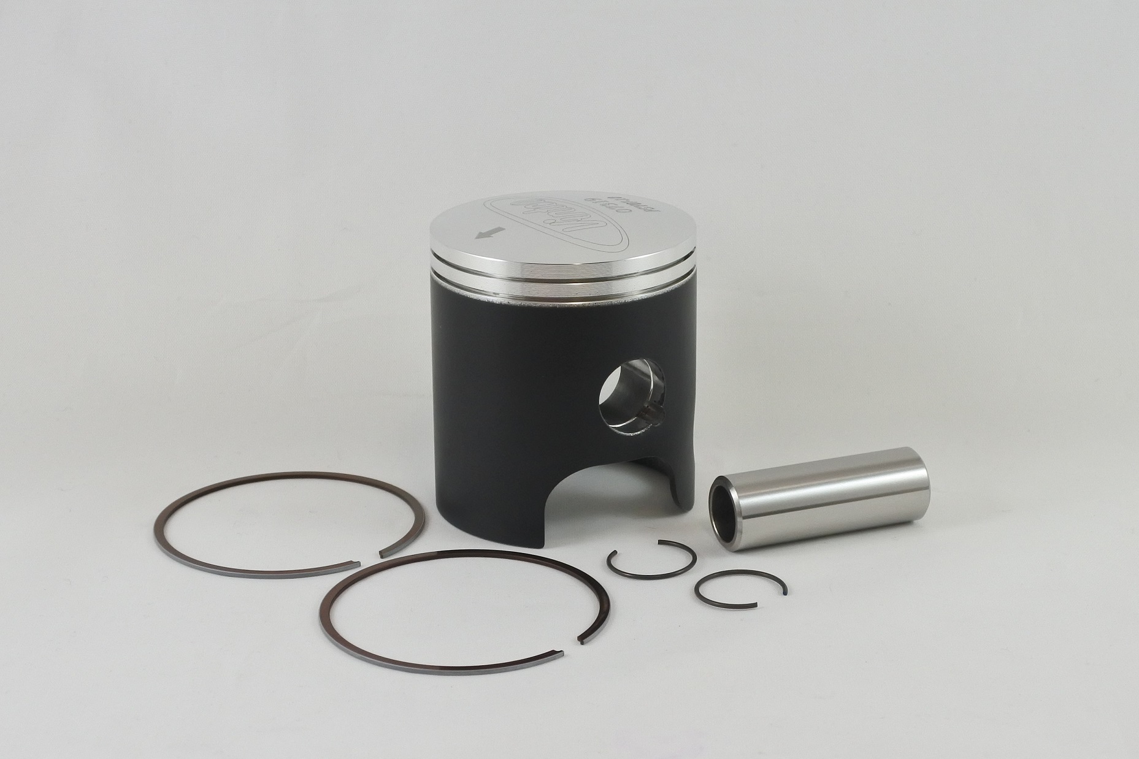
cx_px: 570
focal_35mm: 43
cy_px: 380
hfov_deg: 45.4
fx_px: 1360
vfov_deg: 31.2
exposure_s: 1/200
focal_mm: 16.1
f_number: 4.5
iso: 400
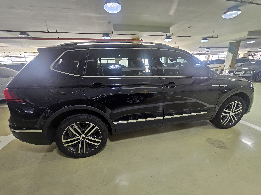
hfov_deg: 106.2
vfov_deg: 89.9
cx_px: 130
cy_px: 98
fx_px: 98
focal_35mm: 13
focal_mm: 2.2
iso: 160
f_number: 2.2
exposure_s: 1/60
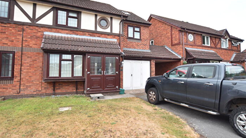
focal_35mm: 19
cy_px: 61
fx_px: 124
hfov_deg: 89.6
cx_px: 123
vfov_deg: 58.2
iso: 100
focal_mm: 12
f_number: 3.5
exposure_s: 1/160
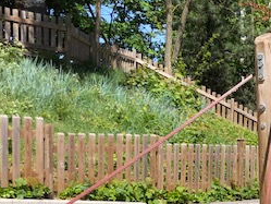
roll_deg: -2.2
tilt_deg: -6.8
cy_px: 204
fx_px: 564
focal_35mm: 72
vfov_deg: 19.8
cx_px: 290
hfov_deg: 25.3
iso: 20
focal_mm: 4
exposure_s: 1/2288
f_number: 1.8
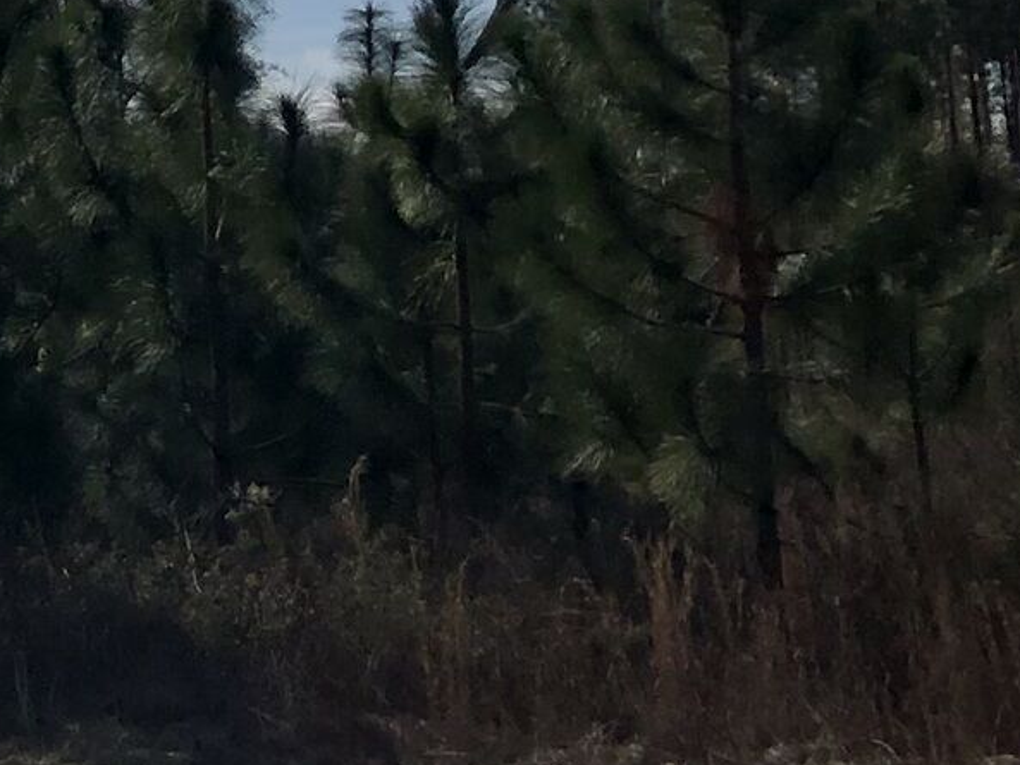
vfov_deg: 9.8
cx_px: -1431
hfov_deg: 11.3
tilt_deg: +12.0
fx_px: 4273
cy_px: -533
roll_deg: -0.9
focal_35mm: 145
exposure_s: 1/8130
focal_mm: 4
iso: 25
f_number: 1.8
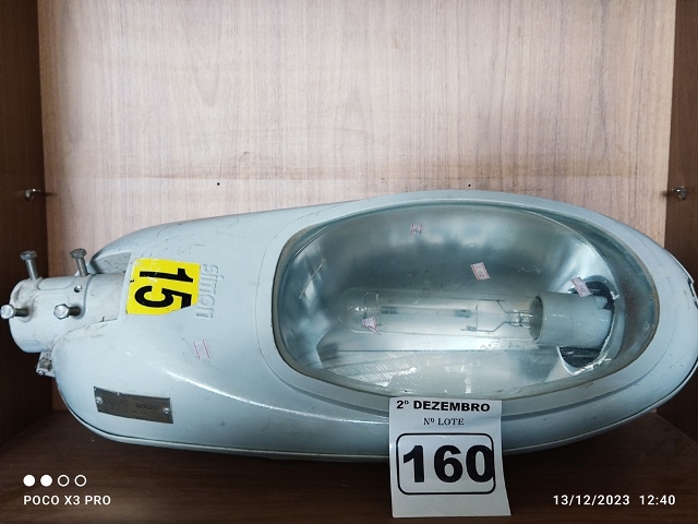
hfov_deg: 54.0
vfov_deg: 41.8
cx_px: 349
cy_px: 262
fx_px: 686
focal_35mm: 34
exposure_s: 1/30
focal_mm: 4.71
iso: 430
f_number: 1.79
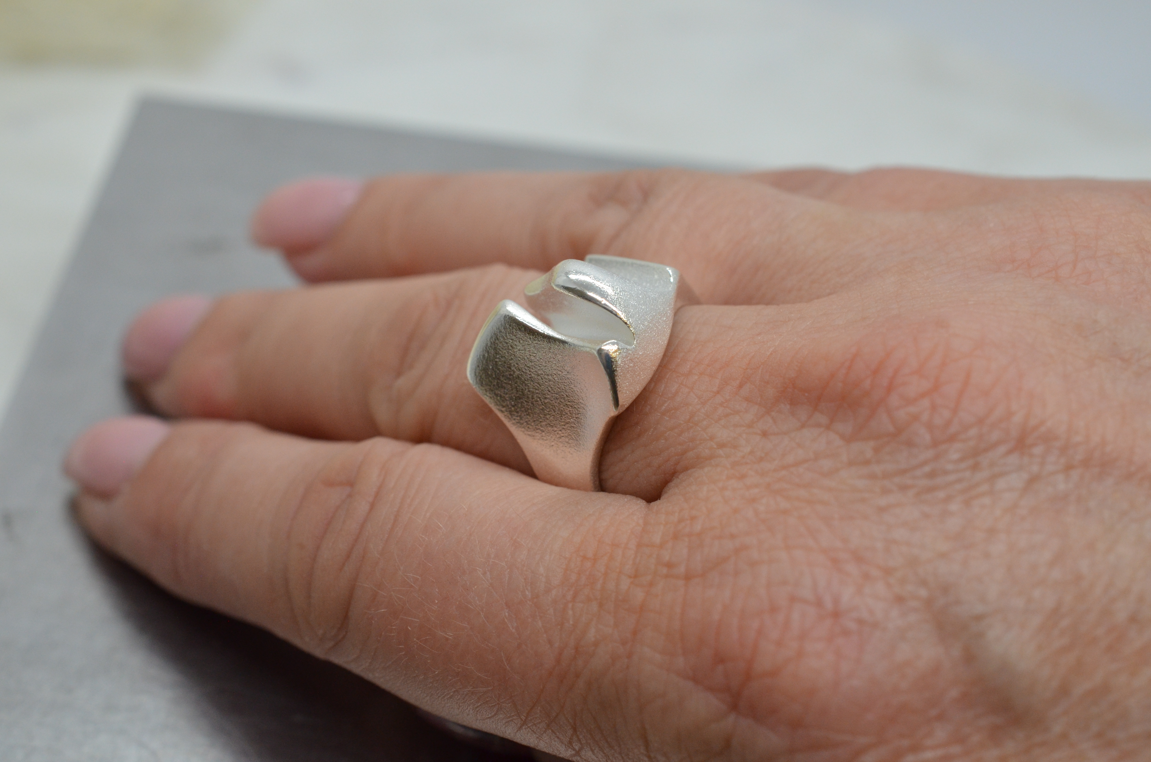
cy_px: 381
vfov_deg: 22.5
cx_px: 576
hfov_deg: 33.5
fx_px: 1914
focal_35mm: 60
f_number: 9
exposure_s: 1/250
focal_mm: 40
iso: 1000
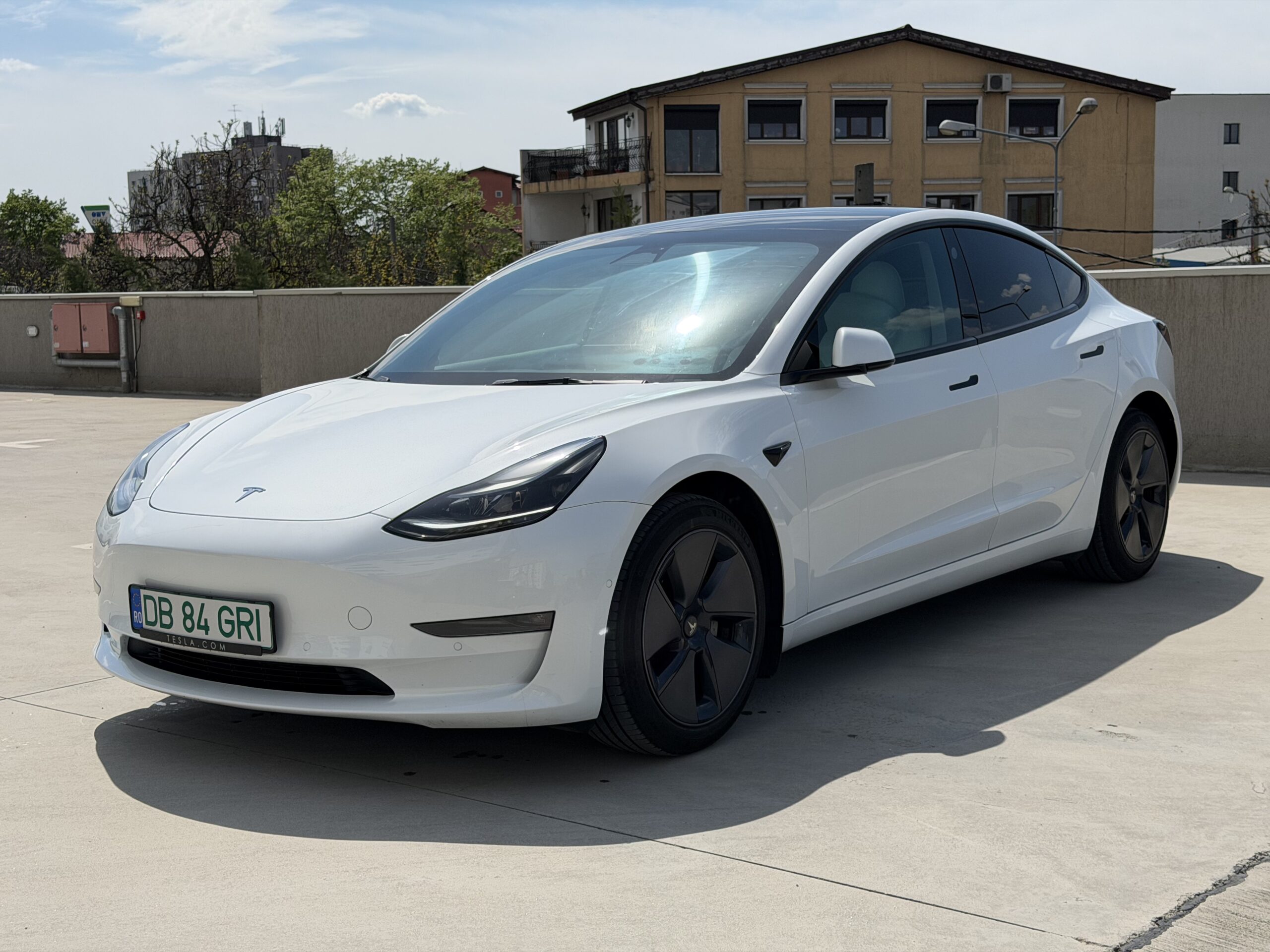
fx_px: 1761
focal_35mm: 48
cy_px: 476
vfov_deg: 30.3
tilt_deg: -6.7
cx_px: 635
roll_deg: +1.2
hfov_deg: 39.7
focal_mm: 6.76
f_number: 1.78
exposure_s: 1/11364
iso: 80
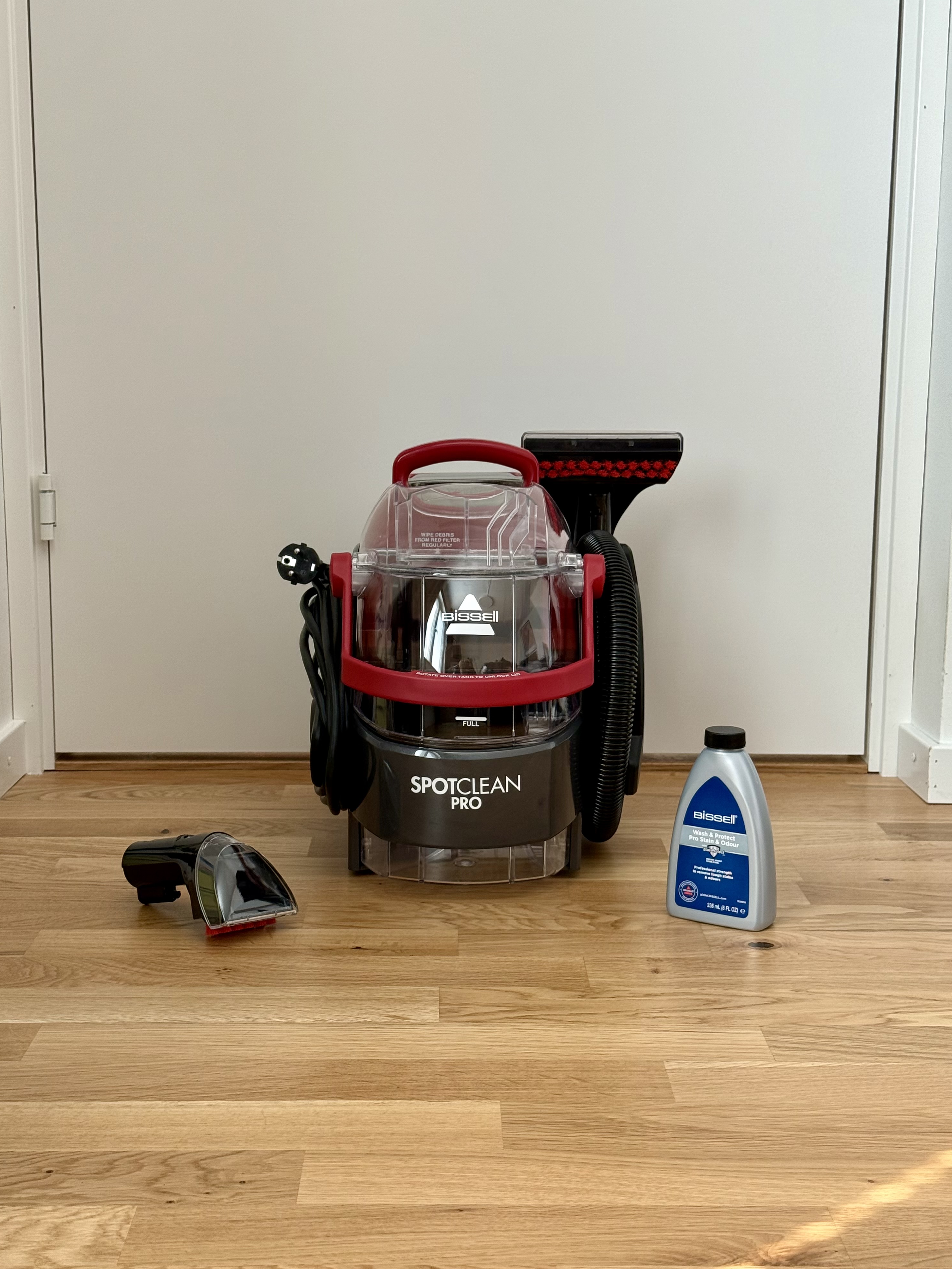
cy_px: 633
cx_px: 469
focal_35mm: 49
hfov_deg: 29.7
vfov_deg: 38.9
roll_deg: -0.9
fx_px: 1797
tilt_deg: -8.3
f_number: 1.78
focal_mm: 6.76
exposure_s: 1/80
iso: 100
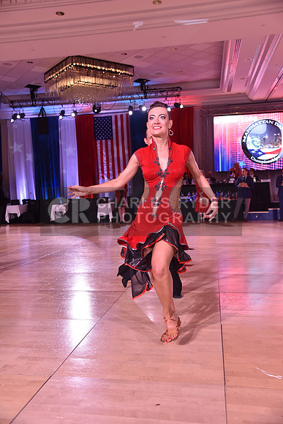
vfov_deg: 55.8
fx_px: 401
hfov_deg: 38.9
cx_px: 142
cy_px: 212
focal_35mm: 34
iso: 1250
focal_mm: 34
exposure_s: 1/250
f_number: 4.5
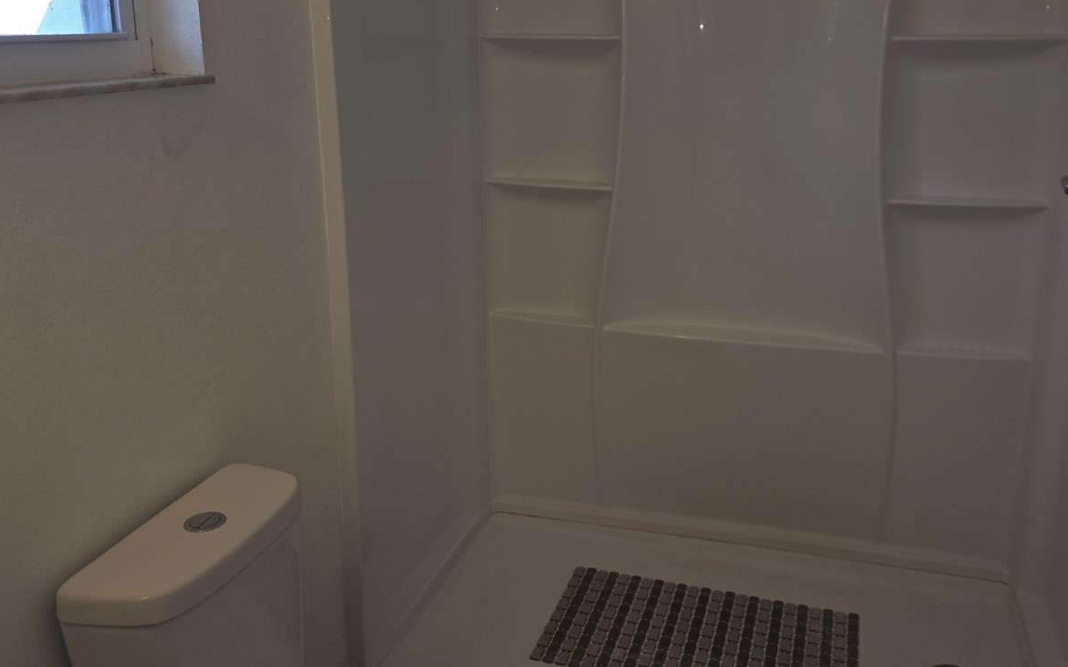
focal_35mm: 33
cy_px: 236
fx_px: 961
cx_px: 596
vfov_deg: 38.0
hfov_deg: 58.0
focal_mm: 5.4
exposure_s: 1/164
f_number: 1.8
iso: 25
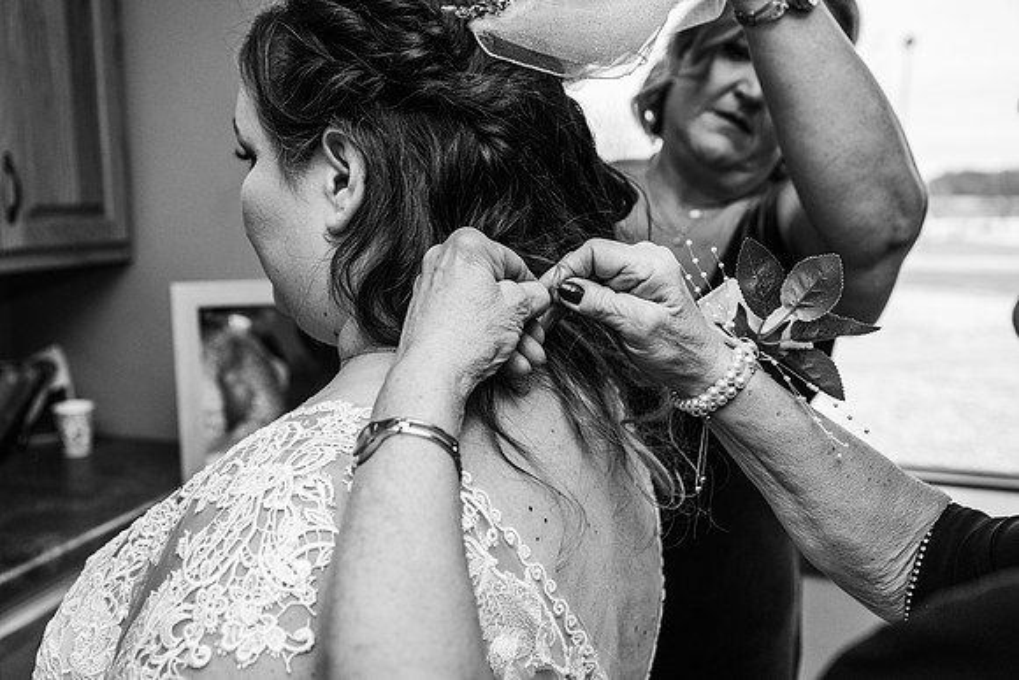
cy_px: 340
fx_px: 963
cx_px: 510
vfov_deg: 38.9
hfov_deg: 55.8
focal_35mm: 34
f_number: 4.5
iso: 1250
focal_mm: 34
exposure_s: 1/200
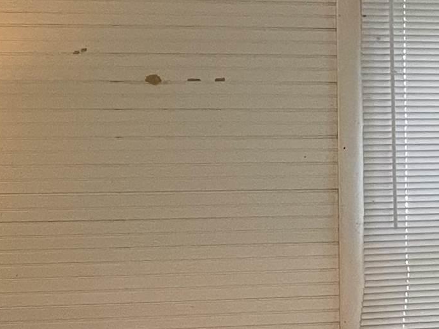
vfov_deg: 12.8
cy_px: 162
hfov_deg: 14.6
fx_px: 1470
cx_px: 828
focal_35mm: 116
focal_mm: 4.2
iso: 320
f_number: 1.6
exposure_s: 1/60
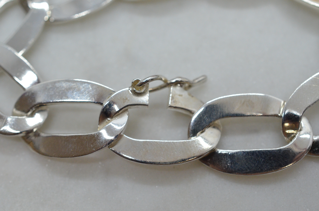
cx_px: 160
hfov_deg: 33.5
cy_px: 106
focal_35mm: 60
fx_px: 531
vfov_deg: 22.5
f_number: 6.3
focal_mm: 40
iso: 2500
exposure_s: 1/1000
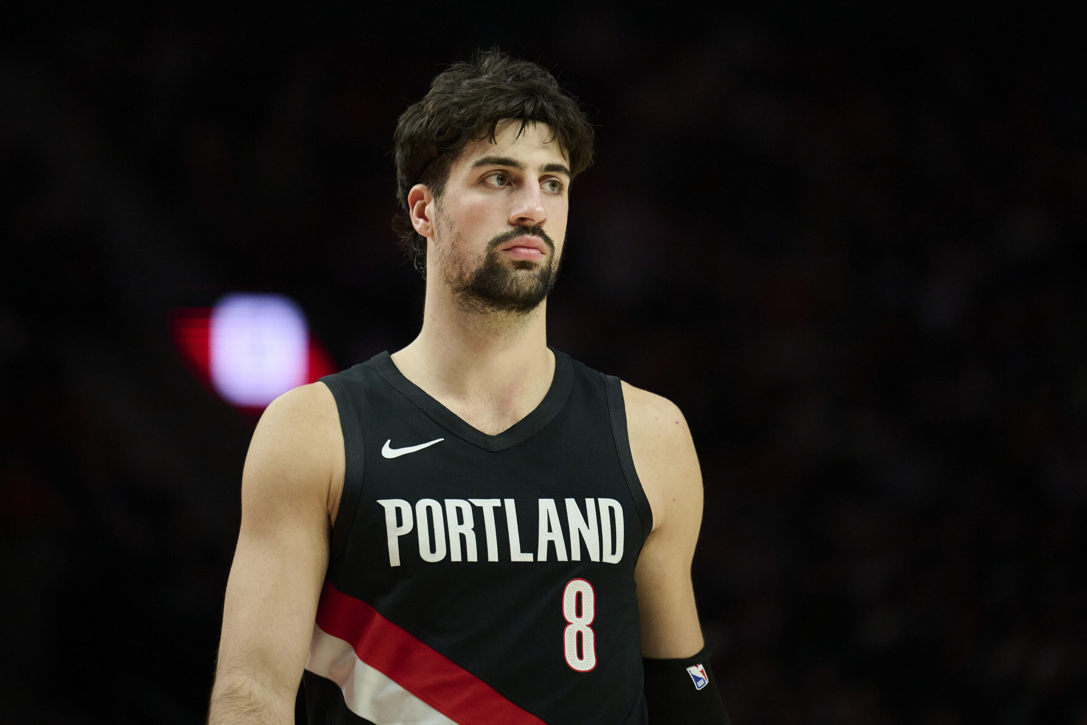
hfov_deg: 10.3
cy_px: 362
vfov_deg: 6.9
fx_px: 6039
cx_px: 544
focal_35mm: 200
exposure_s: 1/1600
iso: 3200
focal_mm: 200
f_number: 2.8
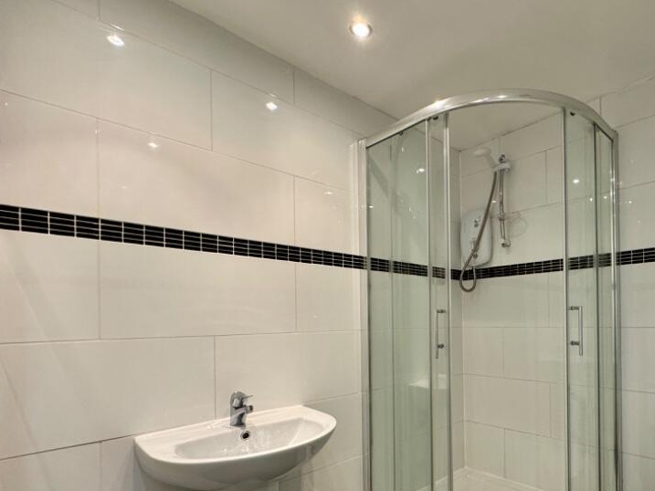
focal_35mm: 20
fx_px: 379
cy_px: 320
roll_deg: +1.5
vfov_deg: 64.6
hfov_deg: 77.7
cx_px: 461
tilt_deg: +0.0
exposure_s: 1/100
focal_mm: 2.22
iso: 250
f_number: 2.2
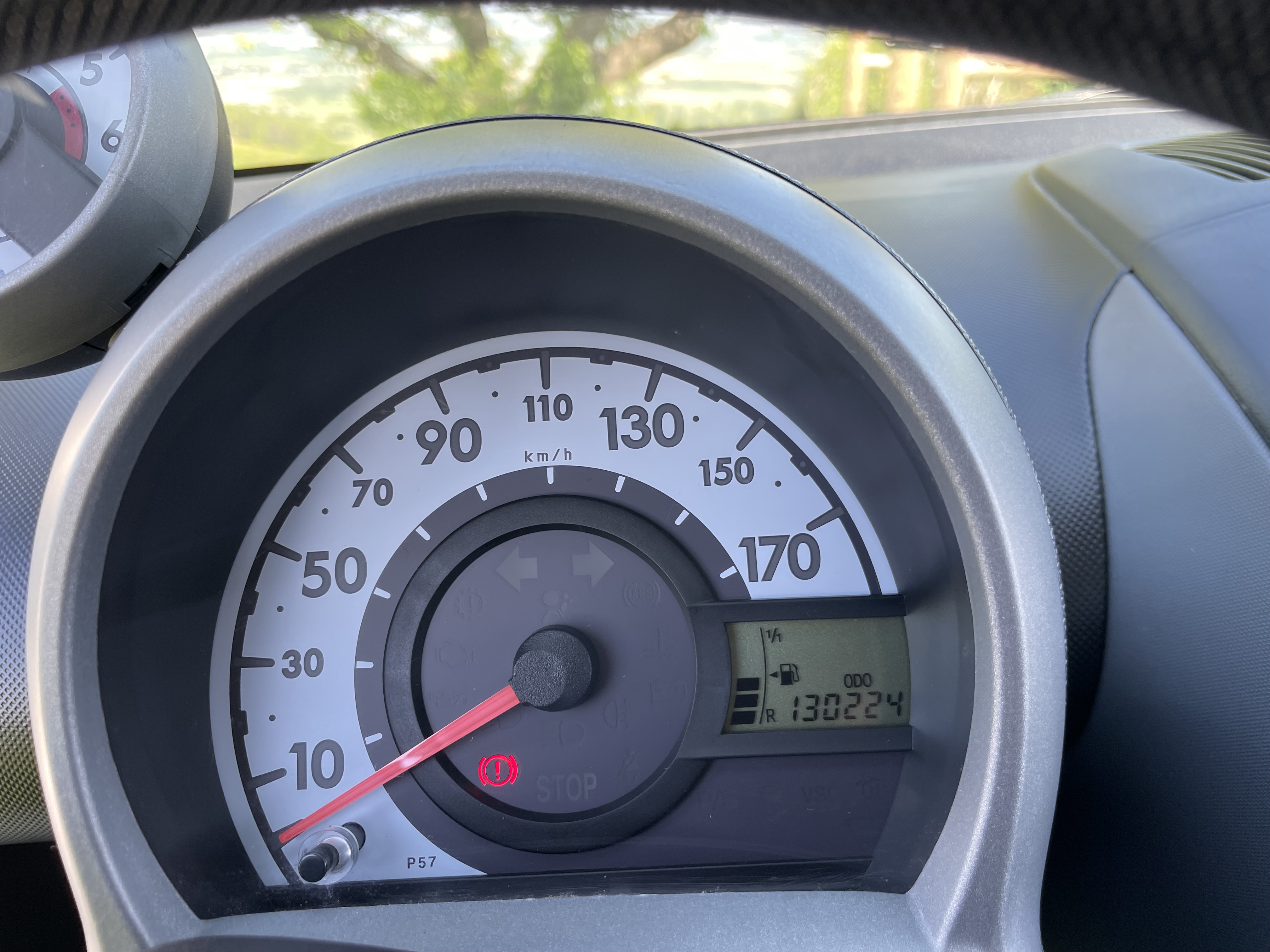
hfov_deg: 67.3
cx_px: 635
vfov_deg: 53.1
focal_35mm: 26
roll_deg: -0.6
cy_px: 476
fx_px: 954
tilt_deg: -25.4
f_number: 1.6
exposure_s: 1/121
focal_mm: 4.2
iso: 40
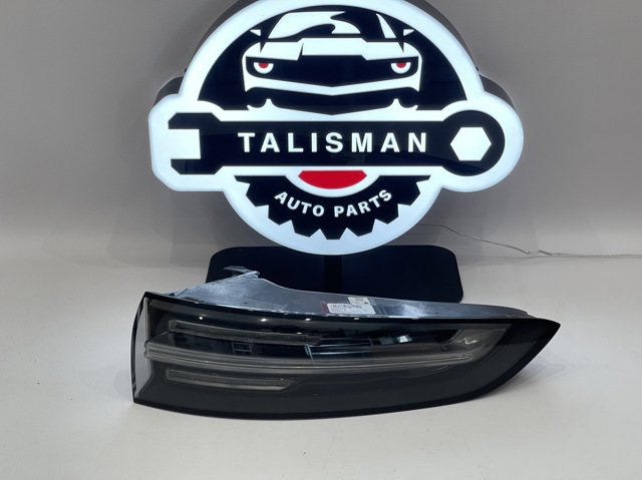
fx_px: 1186
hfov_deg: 30.3
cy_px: 240
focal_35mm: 64
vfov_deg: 22.9
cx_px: 321
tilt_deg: -25.1
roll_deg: +1.1
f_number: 2.2
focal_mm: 7.5
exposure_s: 1/100
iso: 80
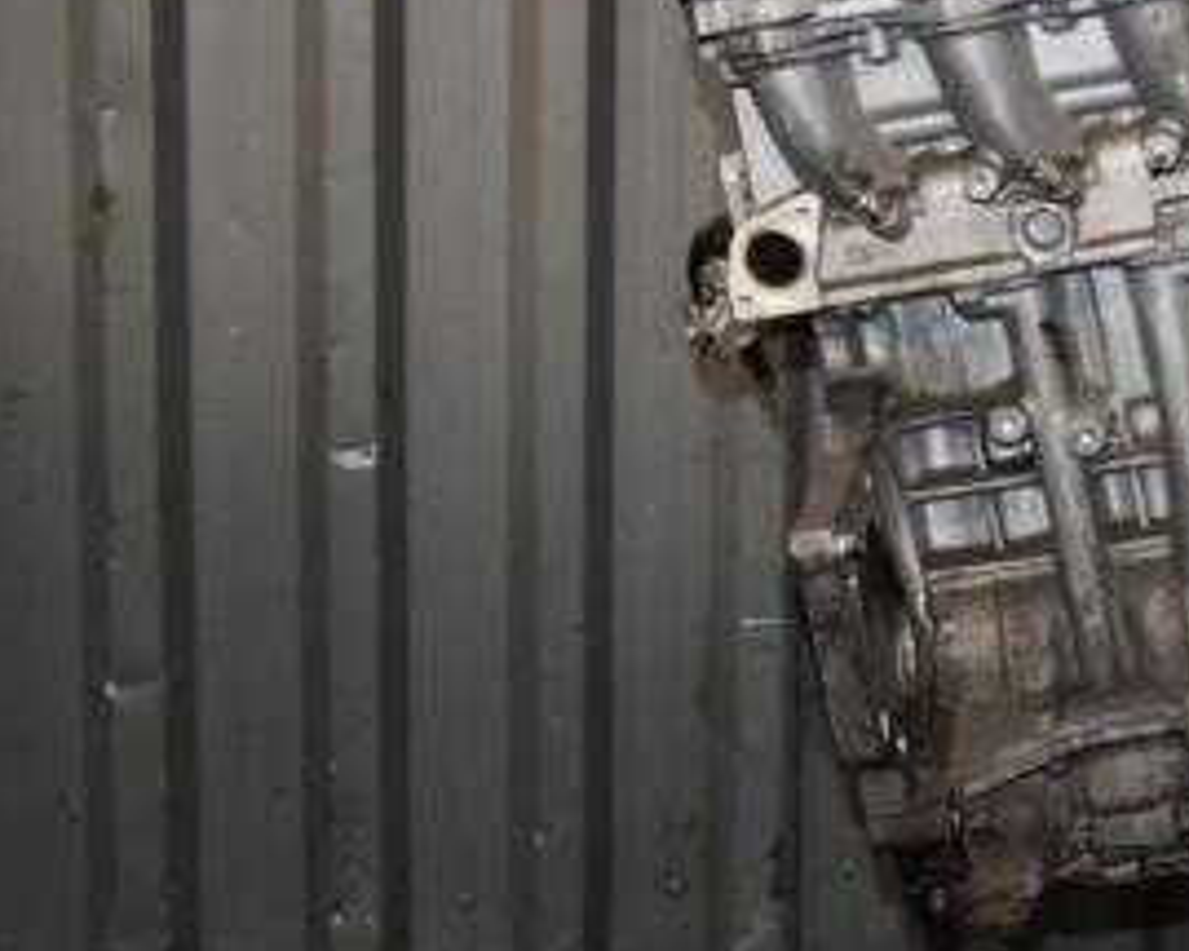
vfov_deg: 22.1
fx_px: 2427
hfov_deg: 25.9
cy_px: 398
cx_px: 1238
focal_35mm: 69
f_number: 5
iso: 800
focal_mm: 22
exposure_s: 1/60
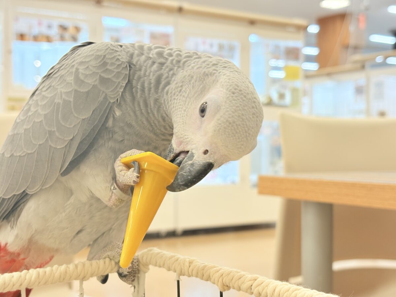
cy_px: 148
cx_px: 198
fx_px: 595
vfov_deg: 28.0
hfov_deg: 36.8
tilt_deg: +0.1
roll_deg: +0.3
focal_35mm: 52
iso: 40
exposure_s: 1/50
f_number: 1.6
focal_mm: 5.96
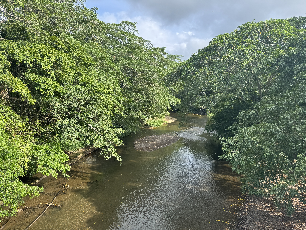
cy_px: 115
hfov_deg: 71.6
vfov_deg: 56.8
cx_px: 153
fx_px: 212
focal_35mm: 24
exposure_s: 1/980
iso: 80
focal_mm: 6.76
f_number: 1.78
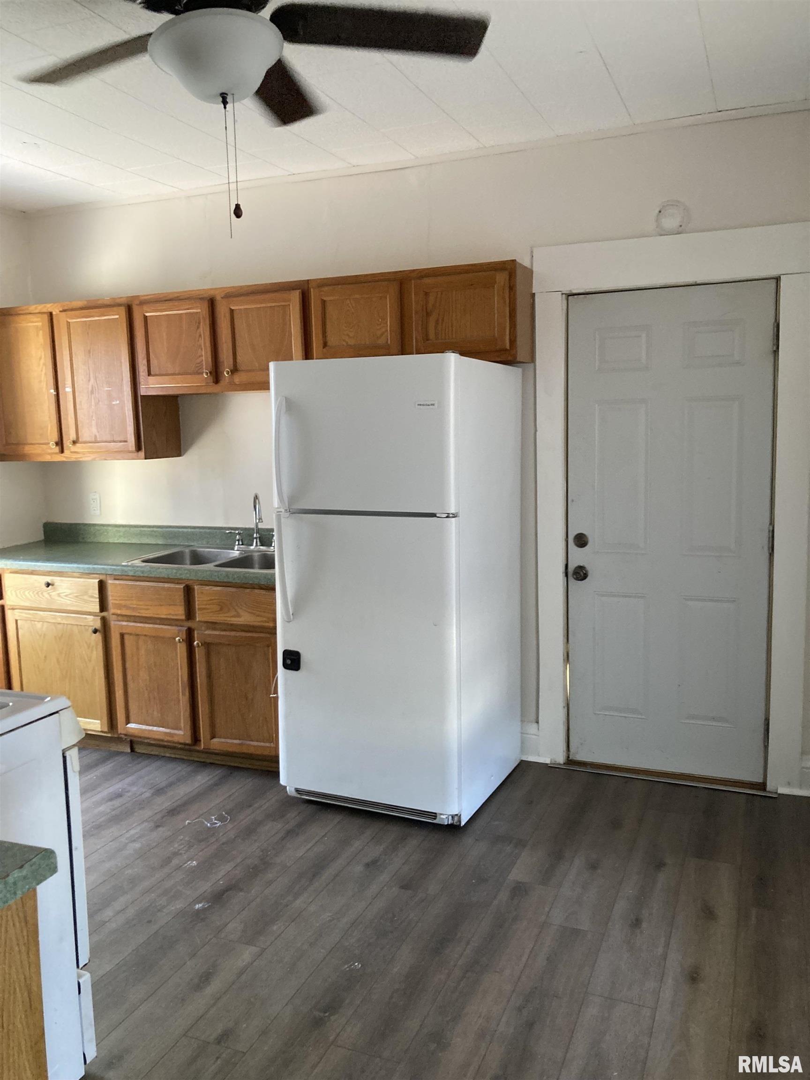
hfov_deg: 49.7
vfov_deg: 63.4
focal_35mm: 28
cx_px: 405
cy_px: 540
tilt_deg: -6.1
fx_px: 874
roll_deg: +1.9
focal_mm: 3.99
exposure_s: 1/60
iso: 250
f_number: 1.8
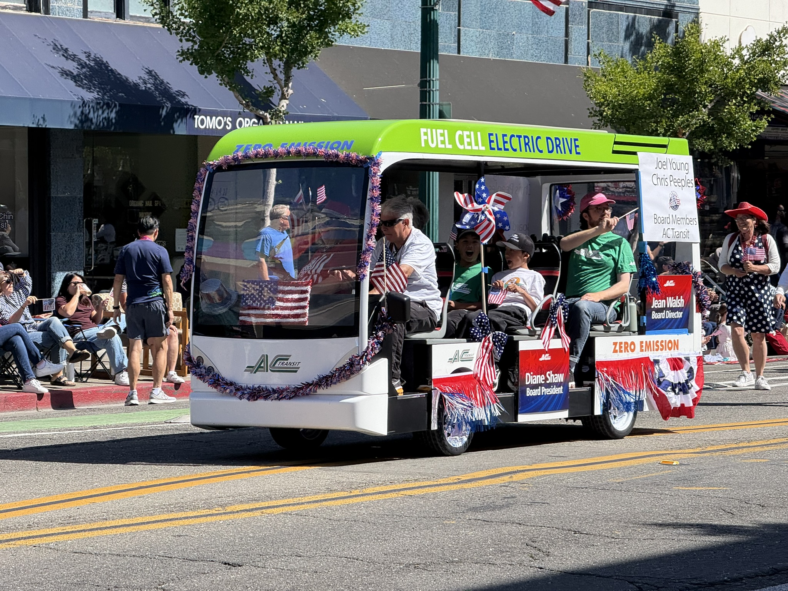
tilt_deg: -1.8
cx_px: 394
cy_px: 296
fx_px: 2732
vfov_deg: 12.3
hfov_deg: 16.4
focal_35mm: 120
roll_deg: -0.2
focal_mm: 15.66
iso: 50
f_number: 2.8
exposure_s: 1/776
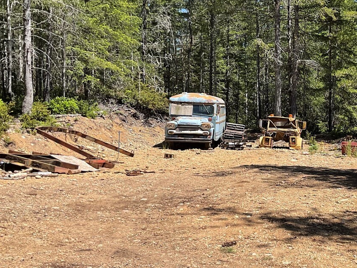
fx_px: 567
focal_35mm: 55
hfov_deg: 33.3
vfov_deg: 26.5
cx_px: 316
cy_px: 163
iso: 16
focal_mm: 3
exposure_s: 1/1451
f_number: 1.8
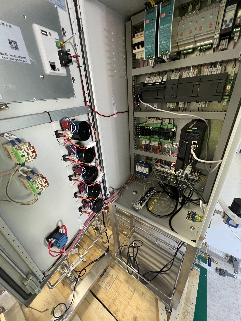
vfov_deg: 106.2
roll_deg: +4.8
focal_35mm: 13
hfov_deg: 89.9
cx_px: 120
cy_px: 160
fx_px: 121
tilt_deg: -26.7
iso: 250
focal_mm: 1.57
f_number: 1.8
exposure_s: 1/65
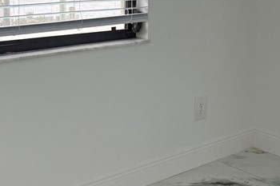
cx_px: 243
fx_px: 567
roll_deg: -1.5
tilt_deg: -6.3
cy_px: 7
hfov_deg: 26.9
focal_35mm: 73
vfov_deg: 18.3
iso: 100
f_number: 1.78
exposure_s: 1/575
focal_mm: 6.76
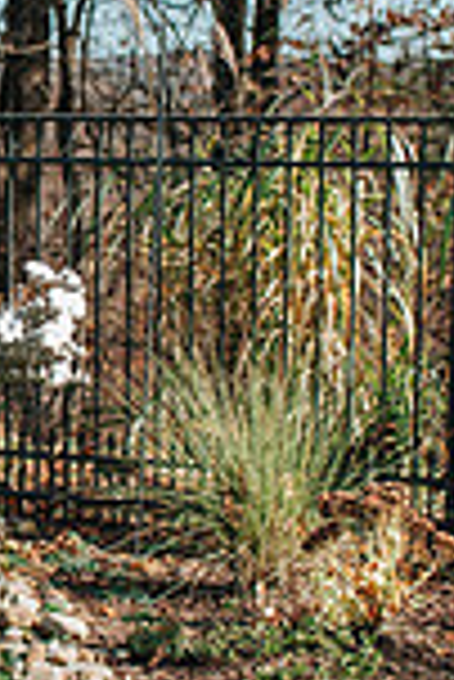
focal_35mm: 104
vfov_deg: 19.6
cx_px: -153
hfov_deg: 12.7
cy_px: 293
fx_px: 1963
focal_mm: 35
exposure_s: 1/1250
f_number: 3.5
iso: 220
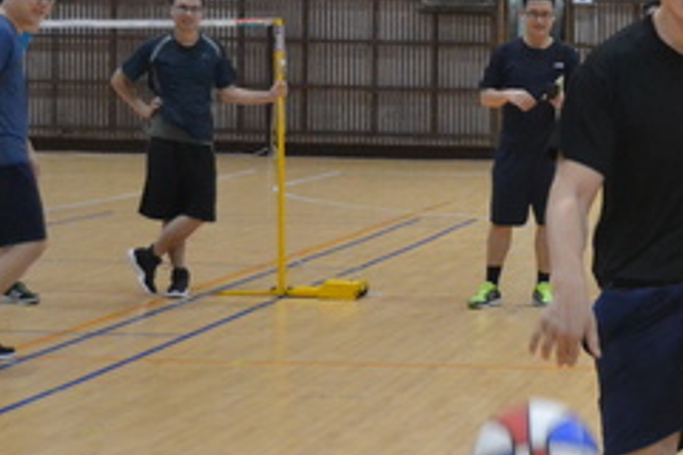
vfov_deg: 10.1
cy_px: 47
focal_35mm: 135
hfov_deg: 14.8
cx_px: 763
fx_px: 2570
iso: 3200
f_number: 4.2
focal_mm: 31
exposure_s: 1/200
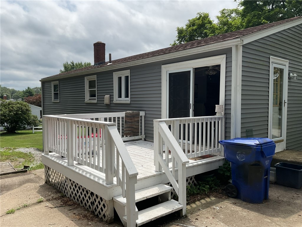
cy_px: 114
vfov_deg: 48.2
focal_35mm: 29
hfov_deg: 61.7
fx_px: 253
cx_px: 151
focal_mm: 3
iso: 16
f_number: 1.8
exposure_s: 1/2427
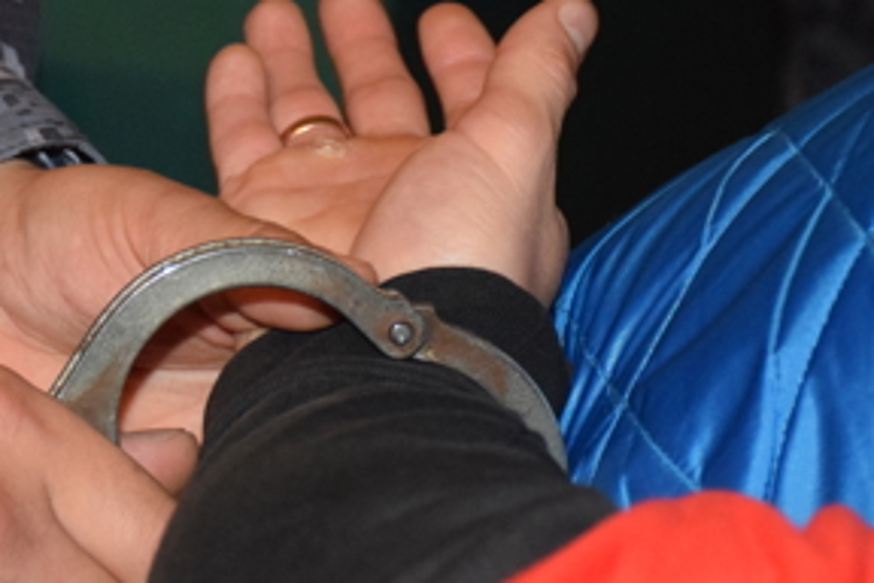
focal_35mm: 164
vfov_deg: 8.4
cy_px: 264
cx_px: 91
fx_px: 3981
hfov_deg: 12.4
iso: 2500
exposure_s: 1/60
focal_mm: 42
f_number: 4.5
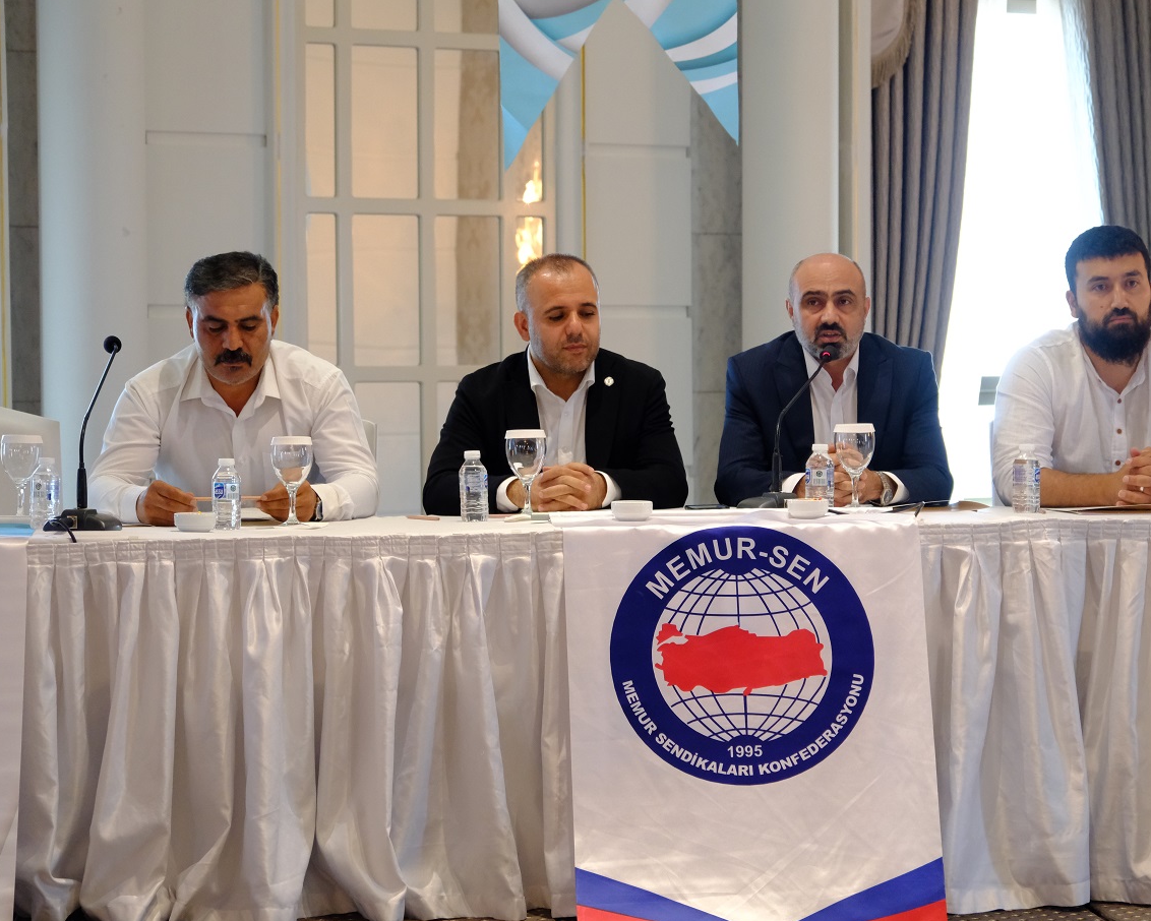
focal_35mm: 103
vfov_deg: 15.0
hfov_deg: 18.6
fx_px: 3509
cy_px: 462
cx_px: 664
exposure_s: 1/50
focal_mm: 60.8
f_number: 4
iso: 2500
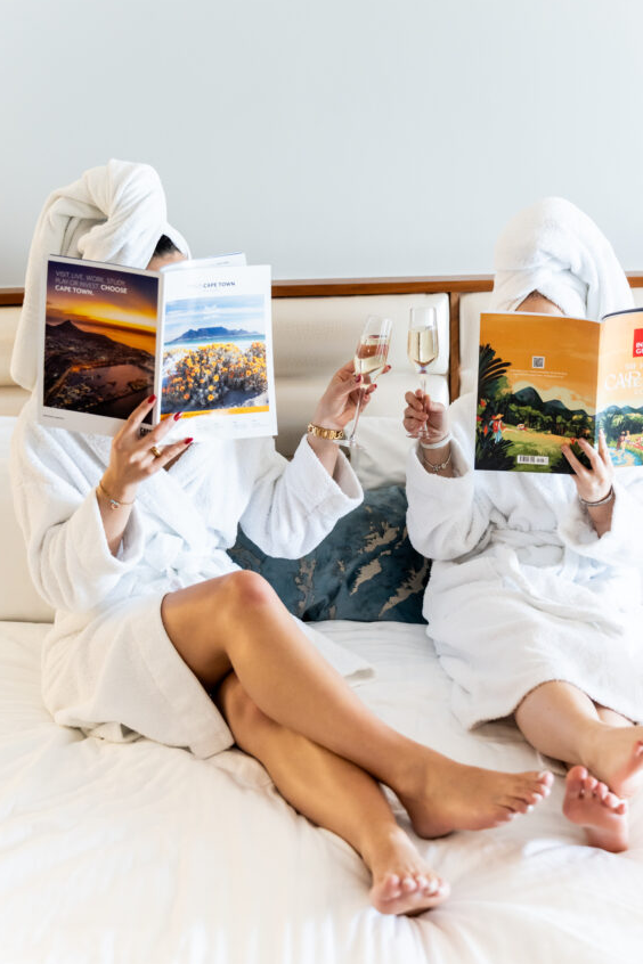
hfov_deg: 29.2
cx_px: 357
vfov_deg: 42.7
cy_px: 440
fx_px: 1232
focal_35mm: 46
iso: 3200
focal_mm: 38
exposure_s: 1/100
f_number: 2.8
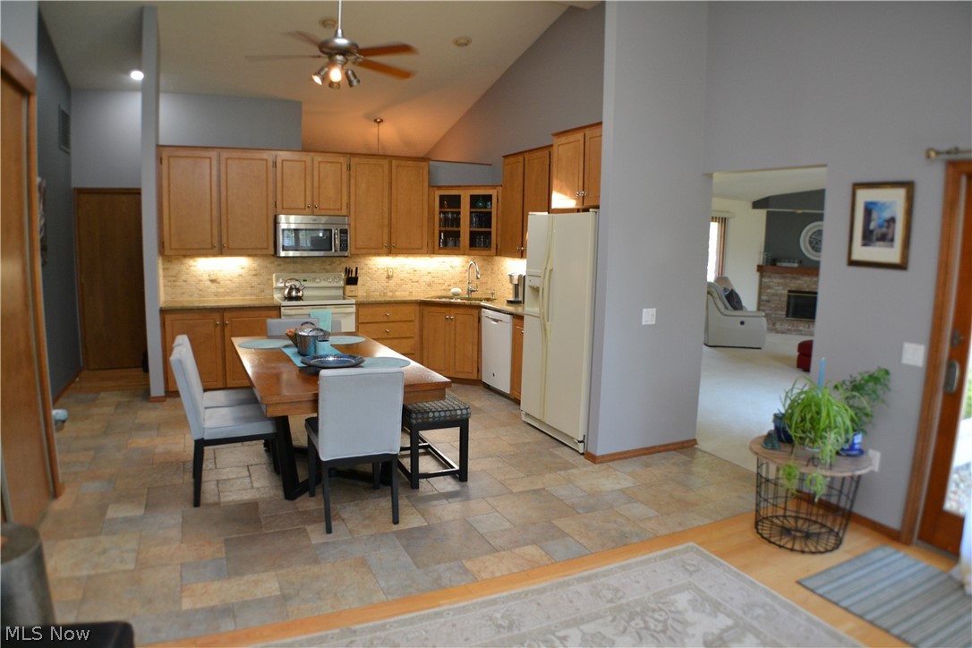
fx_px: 729
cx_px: 486
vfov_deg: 47.9
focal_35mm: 27
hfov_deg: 67.4
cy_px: 324
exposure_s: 1/60
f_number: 3.5
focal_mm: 18
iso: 900
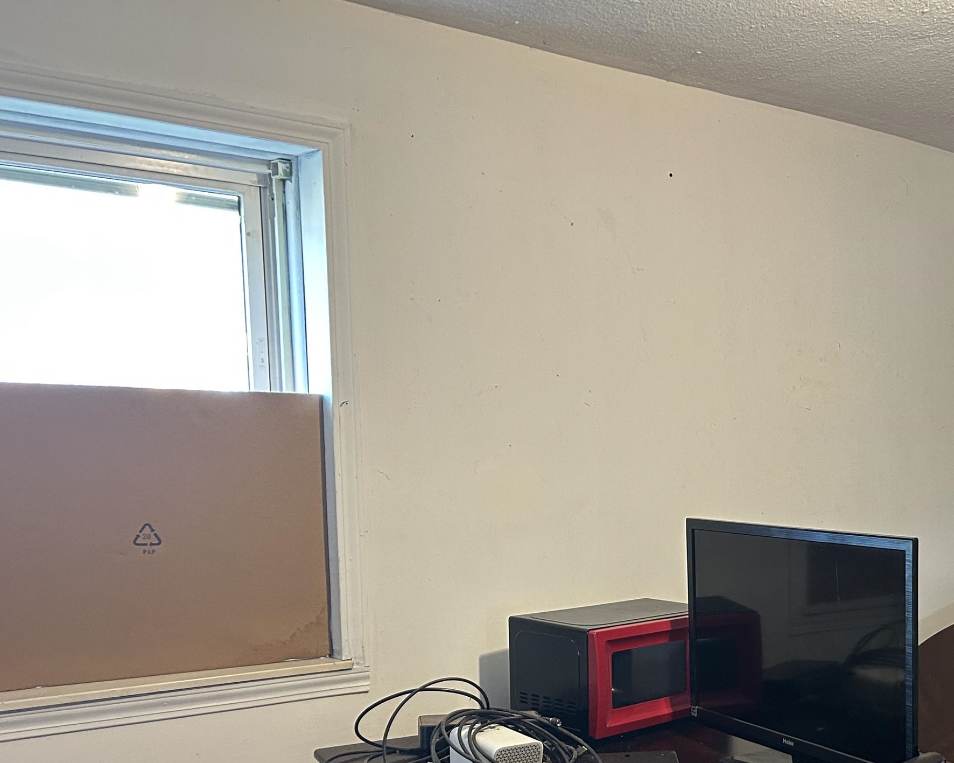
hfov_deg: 39.9
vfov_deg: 33.2
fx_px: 1242
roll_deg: -0.2
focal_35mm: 44
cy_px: 602
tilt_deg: -9.8
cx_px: 798
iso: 200
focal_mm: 5.7
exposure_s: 1/60
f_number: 1.5
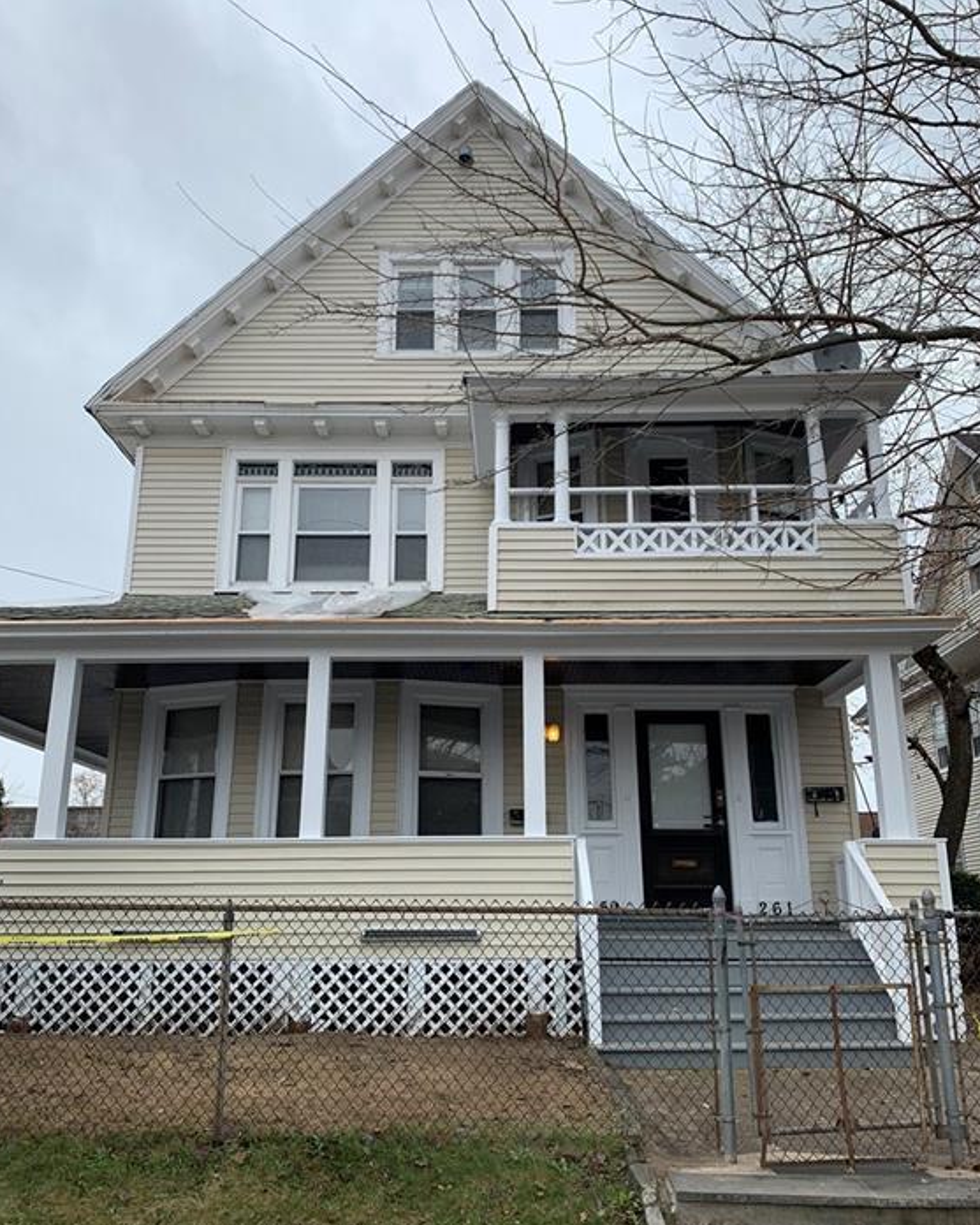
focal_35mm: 28
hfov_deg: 51.5
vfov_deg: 62.2
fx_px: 1015
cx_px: 489
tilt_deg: +15.2
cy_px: 646
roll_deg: -0.8
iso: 25
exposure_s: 1/478
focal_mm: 4.25
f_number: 1.8
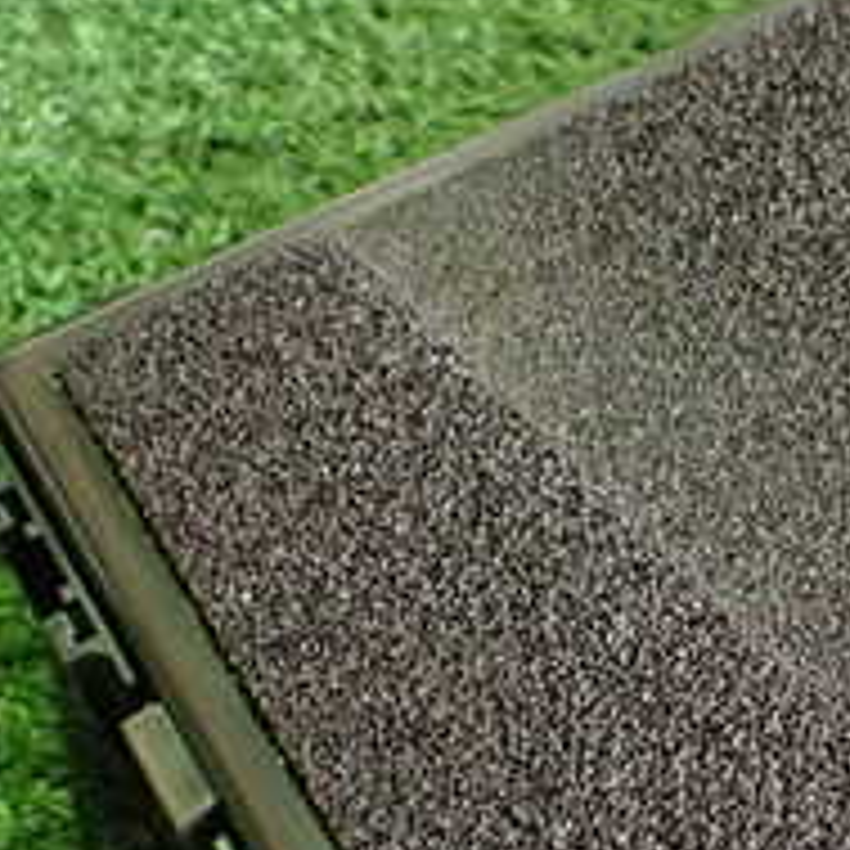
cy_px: 558
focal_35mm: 84
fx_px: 2334
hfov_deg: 19.6
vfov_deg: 20.6
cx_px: 985
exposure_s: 1/60
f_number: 2.3
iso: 800
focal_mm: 5.4
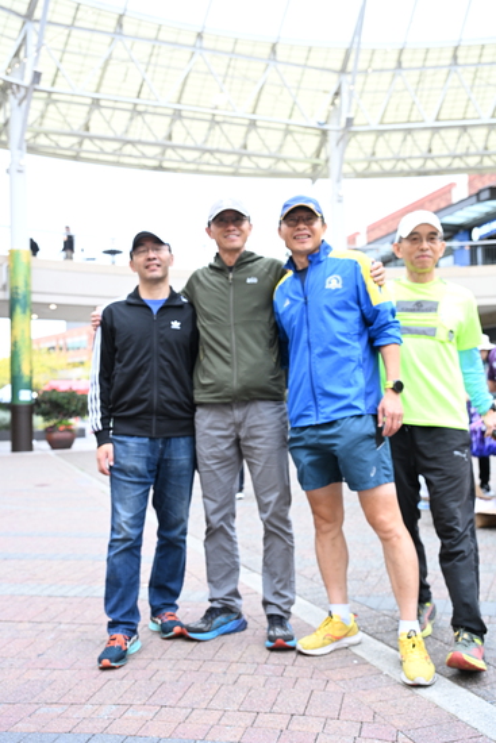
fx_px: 651
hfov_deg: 41.7
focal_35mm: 32
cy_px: 372
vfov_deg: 59.5
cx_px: 248
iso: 1600
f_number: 4
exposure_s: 1/250
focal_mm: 31.5
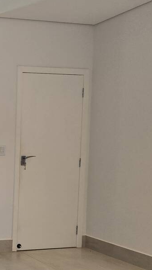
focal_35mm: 34
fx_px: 244
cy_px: 159
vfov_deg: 57.7
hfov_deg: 19.3
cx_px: -153
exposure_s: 1/60
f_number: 2.2
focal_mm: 2.2
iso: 80
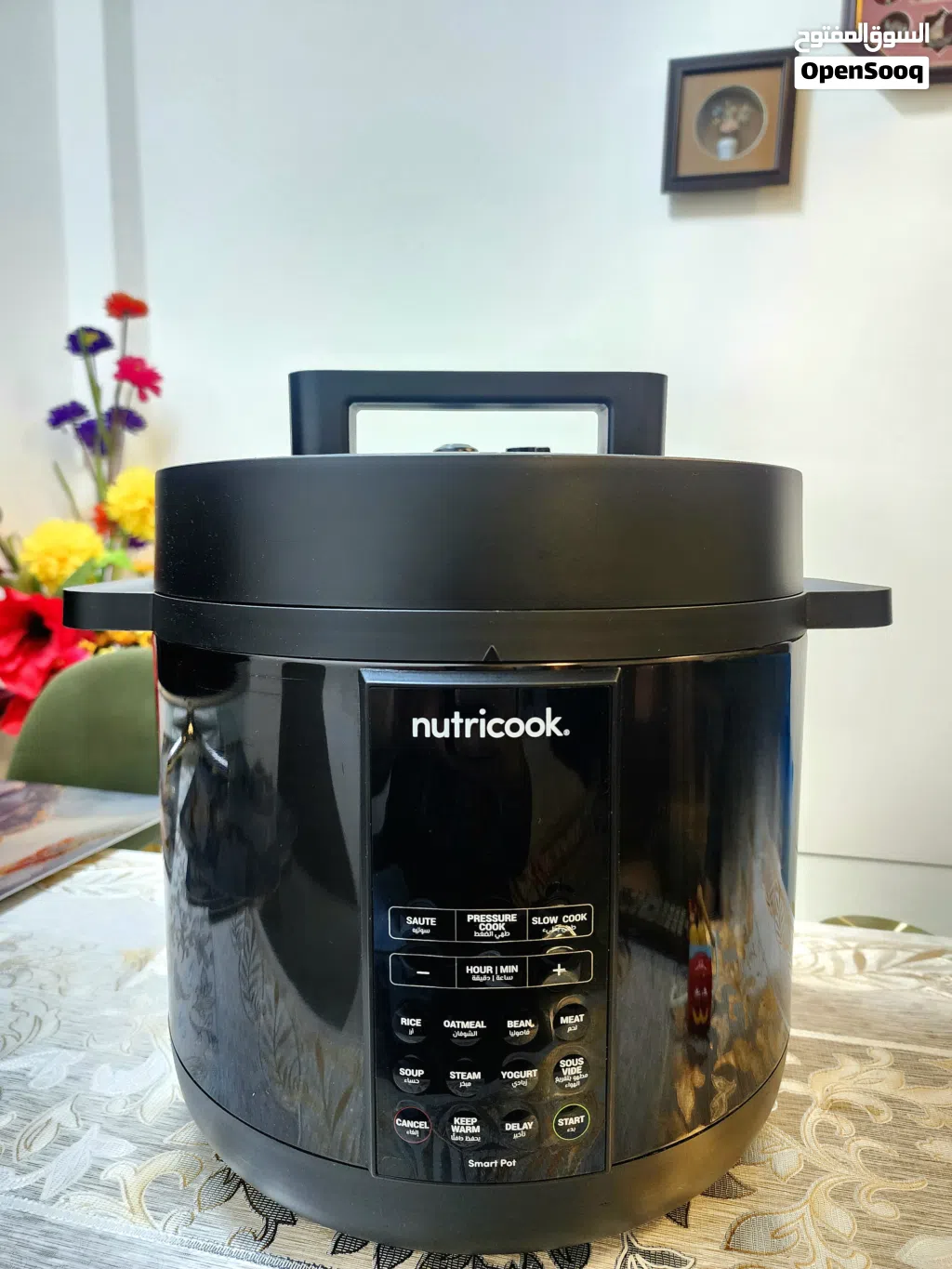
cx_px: 476
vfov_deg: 73.9
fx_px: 843
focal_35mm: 23
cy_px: 634
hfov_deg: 58.9
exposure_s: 1/60.2
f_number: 1.8
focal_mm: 6.4
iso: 640
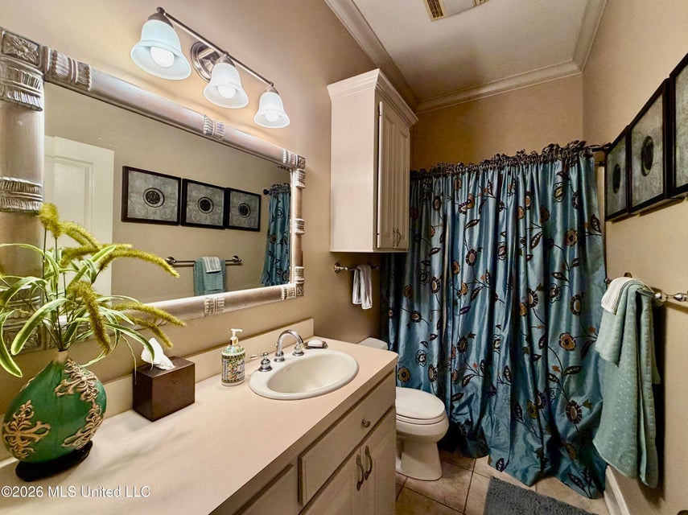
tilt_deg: -1.0
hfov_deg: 102.1
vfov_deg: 85.6
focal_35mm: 14
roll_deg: +0.3
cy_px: 258
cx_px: 344
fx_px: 278
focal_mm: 2.22
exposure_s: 1/60
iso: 250
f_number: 2.2
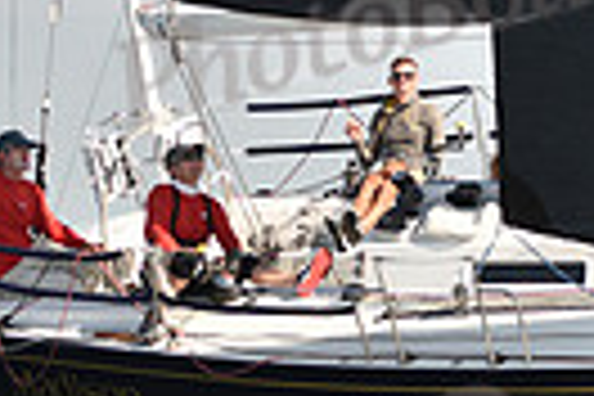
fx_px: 5082
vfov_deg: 4.5
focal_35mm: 308
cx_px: 986
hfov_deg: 6.6
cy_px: 182
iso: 250
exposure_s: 1/1000
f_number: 2.8
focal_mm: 70
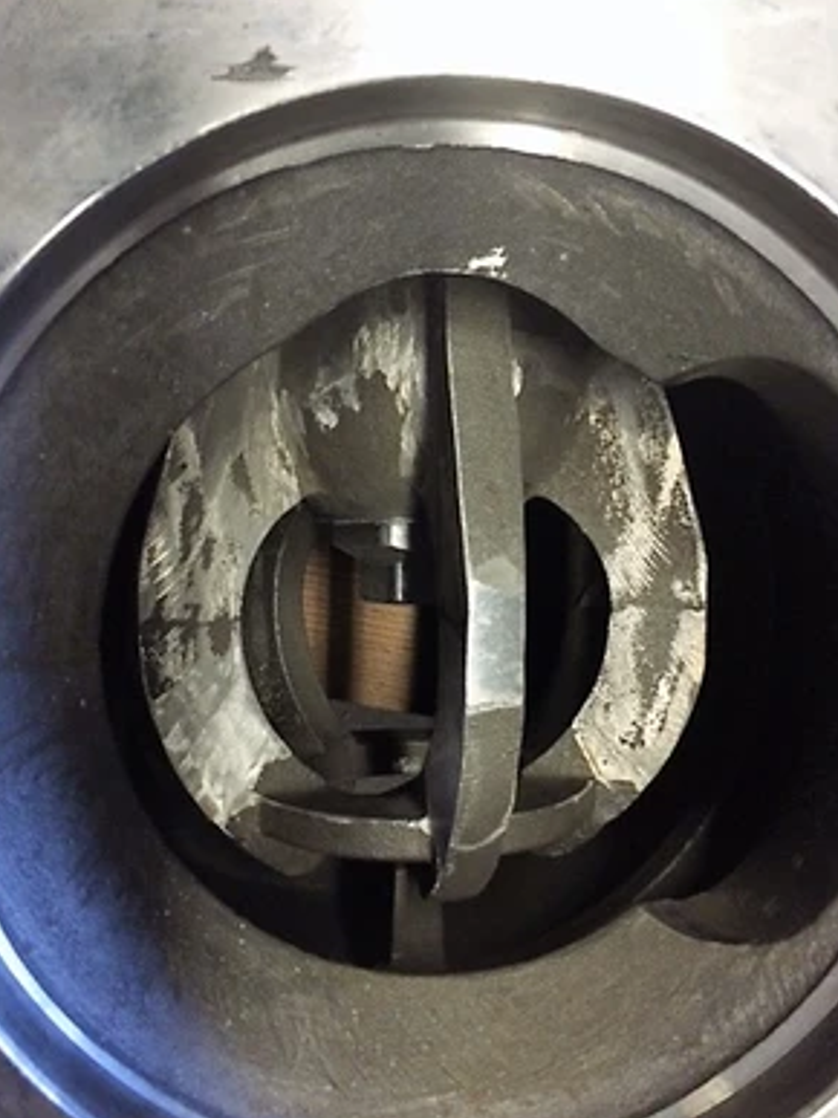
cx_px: 416
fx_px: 969
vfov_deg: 60.0
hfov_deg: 46.8
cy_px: 560
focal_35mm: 30
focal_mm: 4.15
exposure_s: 1/15
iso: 250
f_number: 2.2
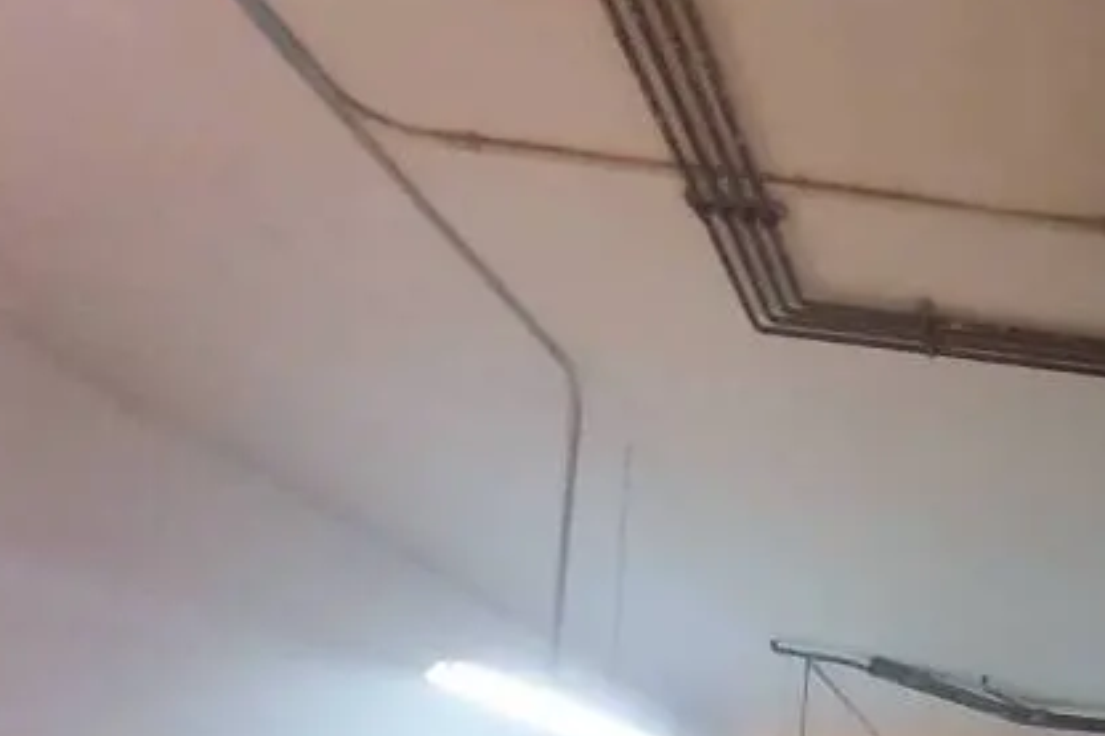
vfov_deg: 31.9
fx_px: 920
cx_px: 1206
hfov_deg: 46.4
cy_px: 980
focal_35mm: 30
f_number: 2.2
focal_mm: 1.42
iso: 320
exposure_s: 1/25
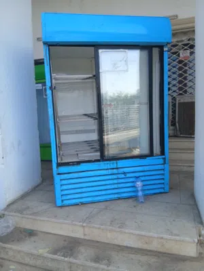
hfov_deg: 53.1
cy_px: 136
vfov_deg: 67.3
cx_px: 102
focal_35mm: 26
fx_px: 204
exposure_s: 1/160
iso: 20
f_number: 1.8
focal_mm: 3.98
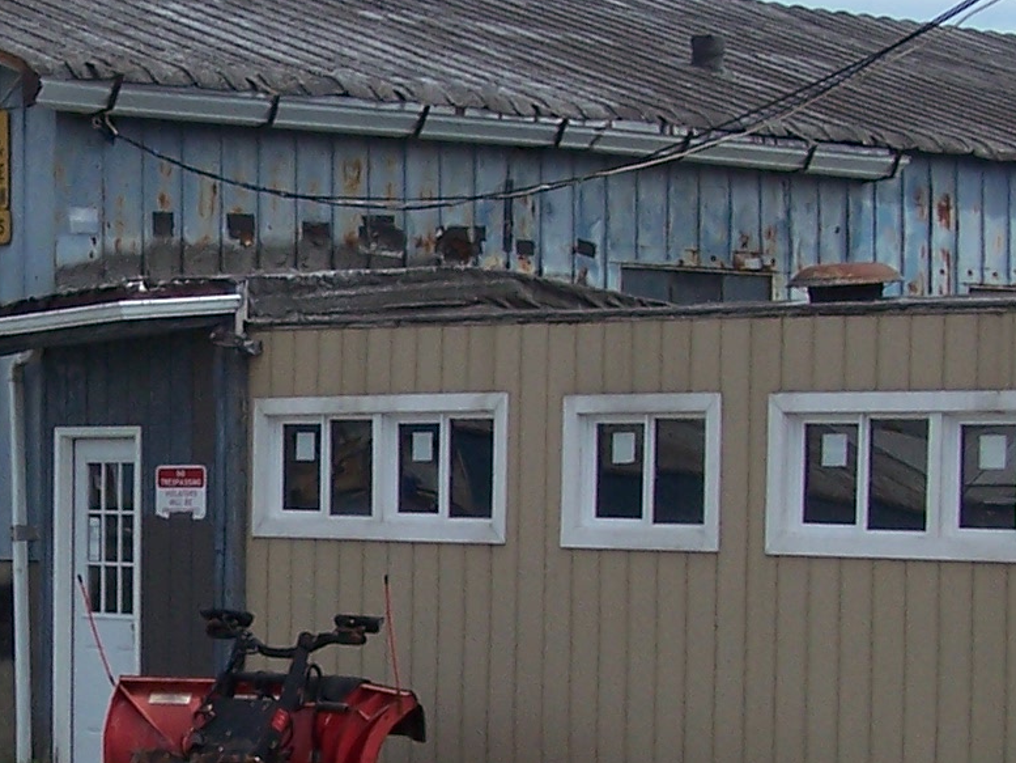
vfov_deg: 11.7
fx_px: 3699
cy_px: 556
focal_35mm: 126
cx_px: 119
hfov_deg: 15.5
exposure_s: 1/1000
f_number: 4
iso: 80
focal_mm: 6.3
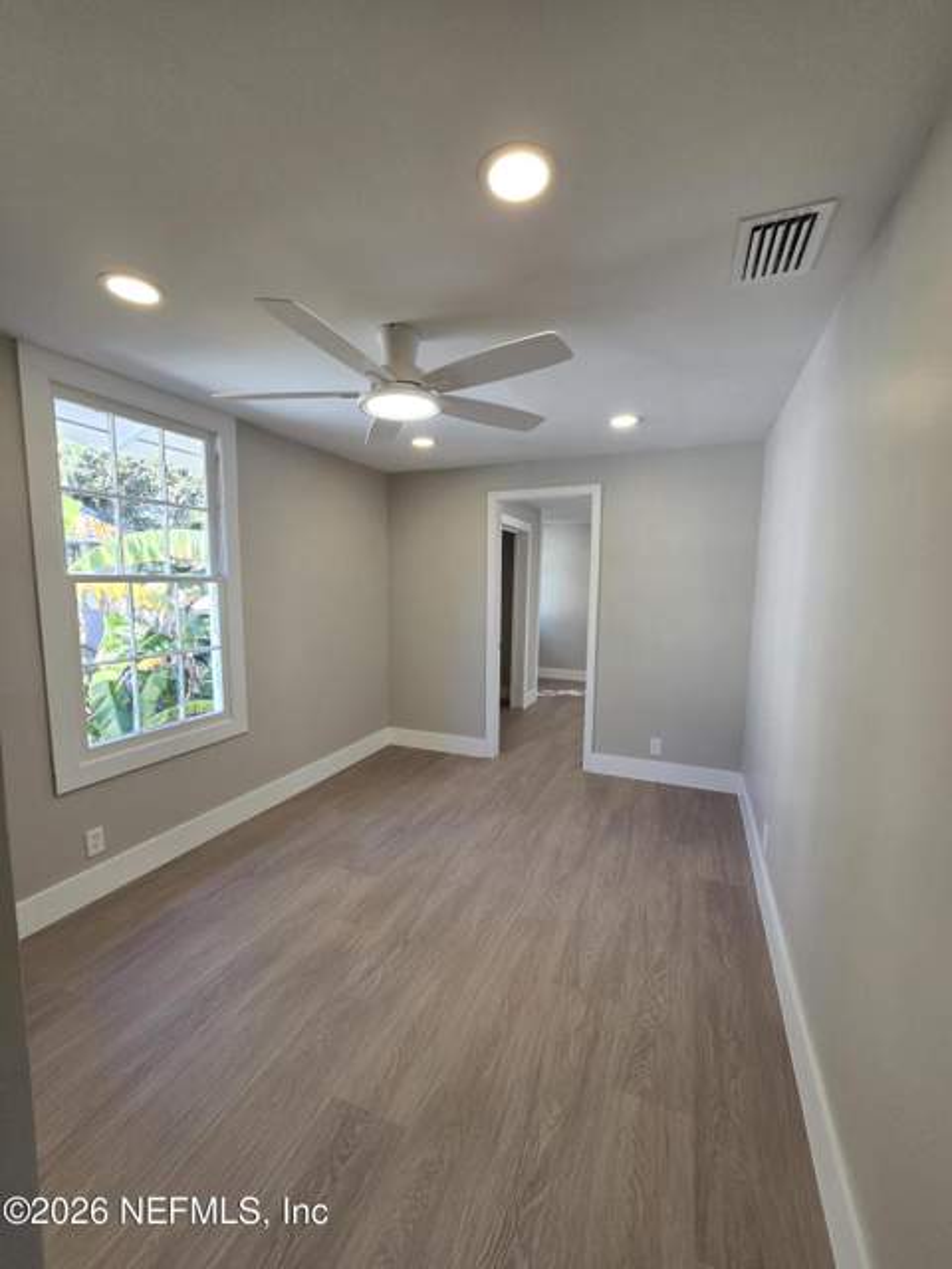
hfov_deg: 89.9
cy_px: 634
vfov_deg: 106.2
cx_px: 476
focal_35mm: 13
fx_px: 477
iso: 80
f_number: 2.2
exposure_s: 1/120
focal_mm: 2.2
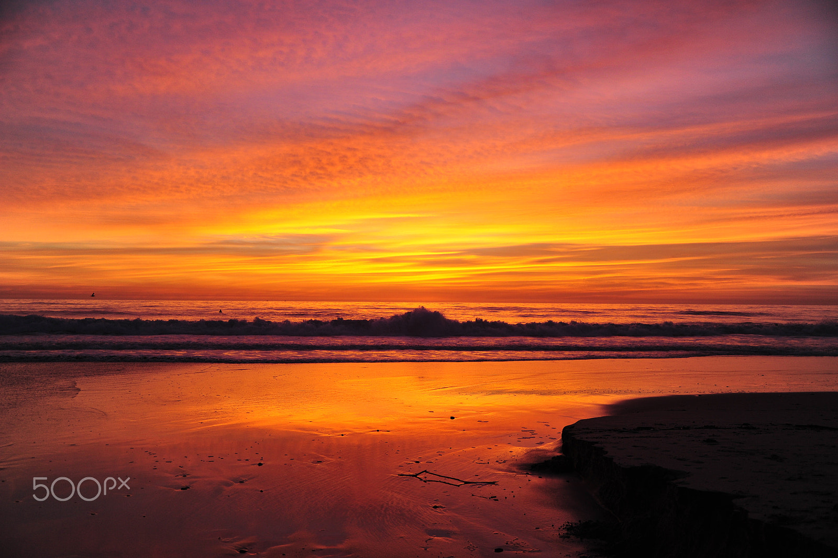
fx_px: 814
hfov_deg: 54.5
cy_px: 279
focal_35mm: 35
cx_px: 419
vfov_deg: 37.8
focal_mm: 35
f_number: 4
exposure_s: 1/400
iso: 1000
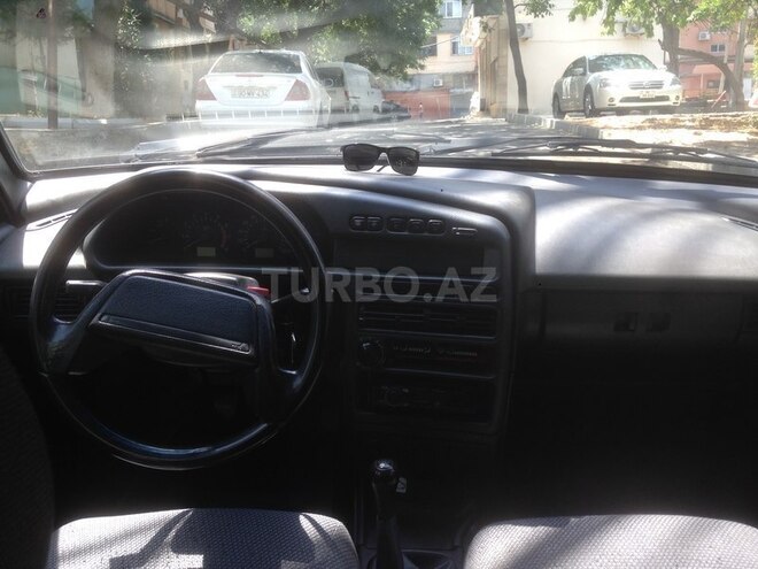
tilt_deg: -12.6
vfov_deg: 42.9
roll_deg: +2.3
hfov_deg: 55.4
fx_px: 723
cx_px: 379
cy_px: 284
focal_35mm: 33
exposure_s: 1/121
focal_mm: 4.12
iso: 50
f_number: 2.4
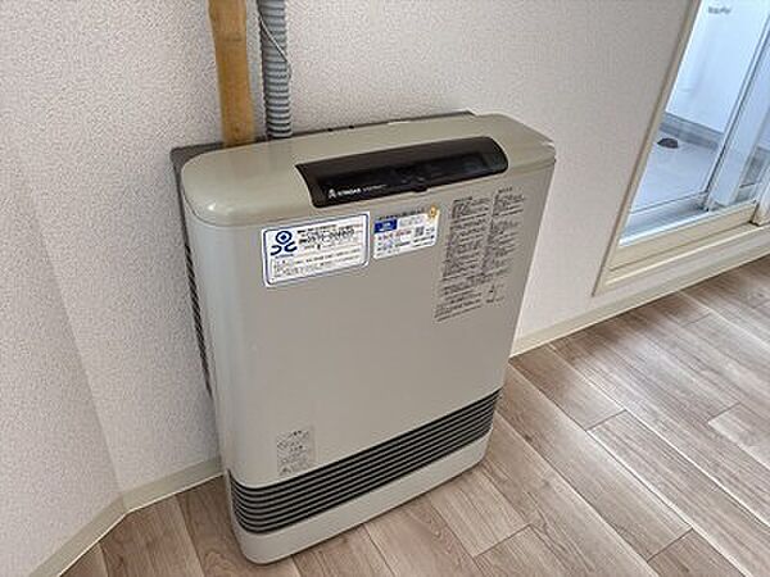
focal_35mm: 26
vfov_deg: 53.1
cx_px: 385
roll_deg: -5.1
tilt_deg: -34.4
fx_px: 578
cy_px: 288
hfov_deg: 67.3
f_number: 1.6
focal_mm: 5.1
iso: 100
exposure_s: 1/100
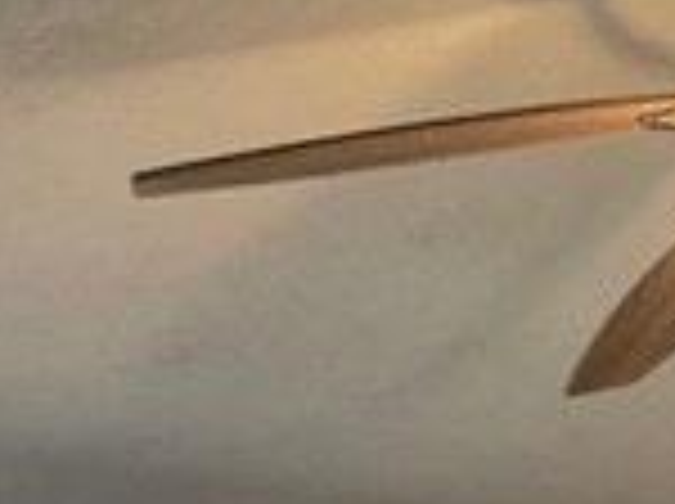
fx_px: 3465
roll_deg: +2.1
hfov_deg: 11.1
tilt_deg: -5.8
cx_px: 486
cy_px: 1498
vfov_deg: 7.4
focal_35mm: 178
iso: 50
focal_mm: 4.2
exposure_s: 1/120
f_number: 1.6
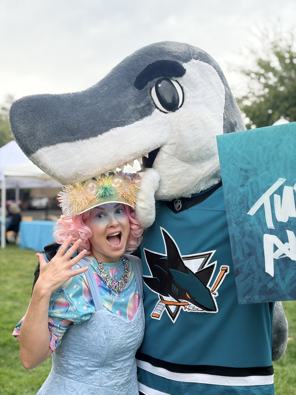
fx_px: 593
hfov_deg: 28.0
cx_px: 148
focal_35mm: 52
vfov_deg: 36.8
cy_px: 198
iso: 50
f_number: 1.6
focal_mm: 5.96
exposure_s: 1/1393
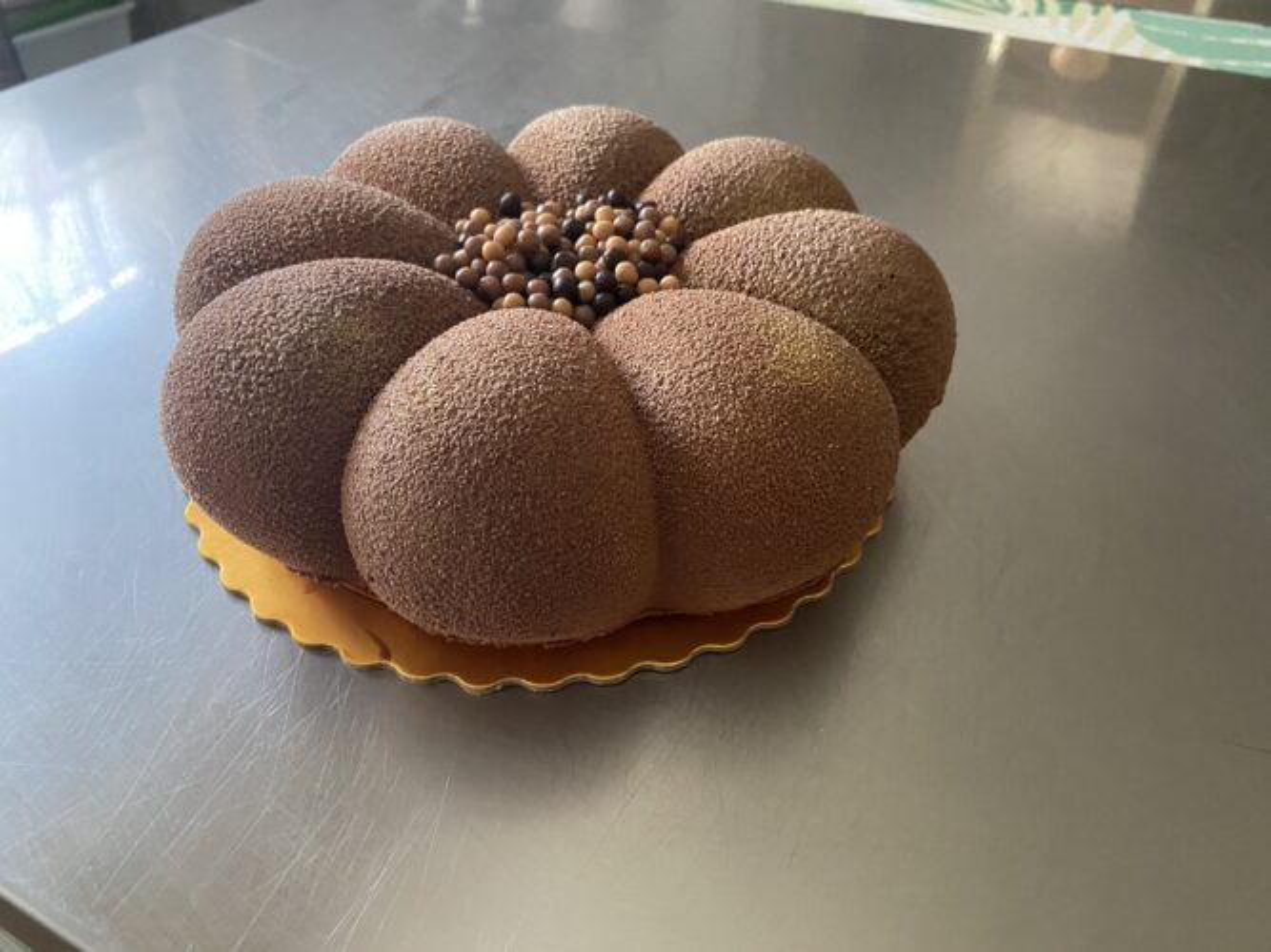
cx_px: 636
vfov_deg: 53.0
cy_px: 476
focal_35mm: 26
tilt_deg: -40.7
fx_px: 954
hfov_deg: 67.3
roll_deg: -1.5
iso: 400
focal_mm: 4.25
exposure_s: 1/60
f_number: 1.8
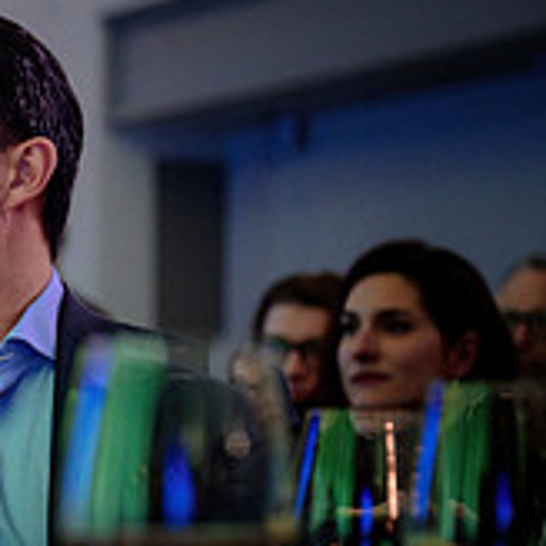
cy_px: 398
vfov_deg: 10.0
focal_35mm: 174
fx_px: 3105
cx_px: -353
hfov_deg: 9.7
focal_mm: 58
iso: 1000
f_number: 2.8
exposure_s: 1/60
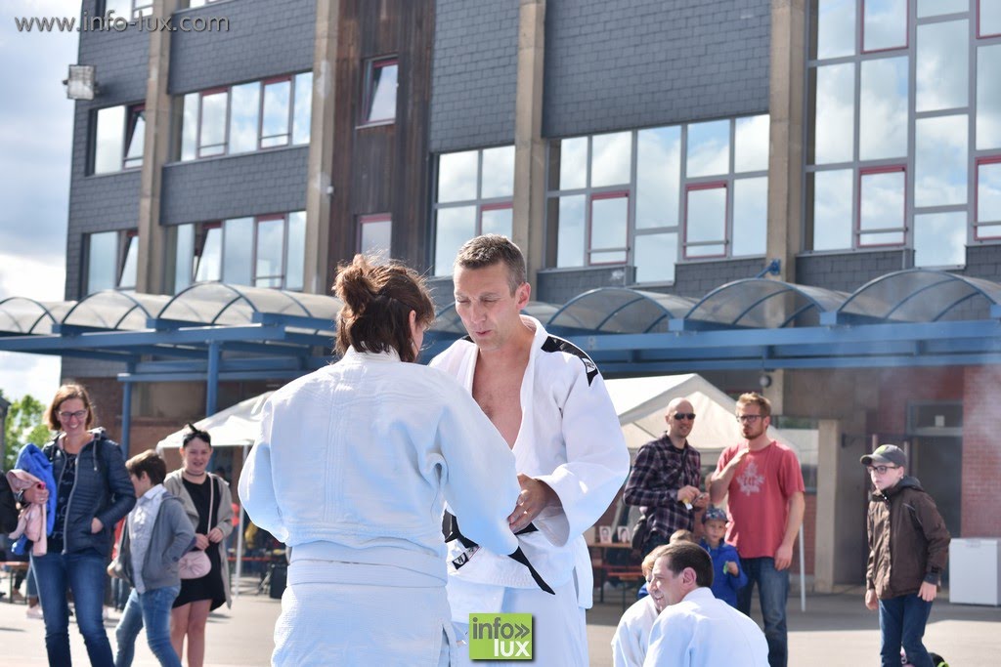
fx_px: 2086
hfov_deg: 27.0
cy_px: 334
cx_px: 500
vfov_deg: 18.2
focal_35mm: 75
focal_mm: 50
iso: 100
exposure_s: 1/500
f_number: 5
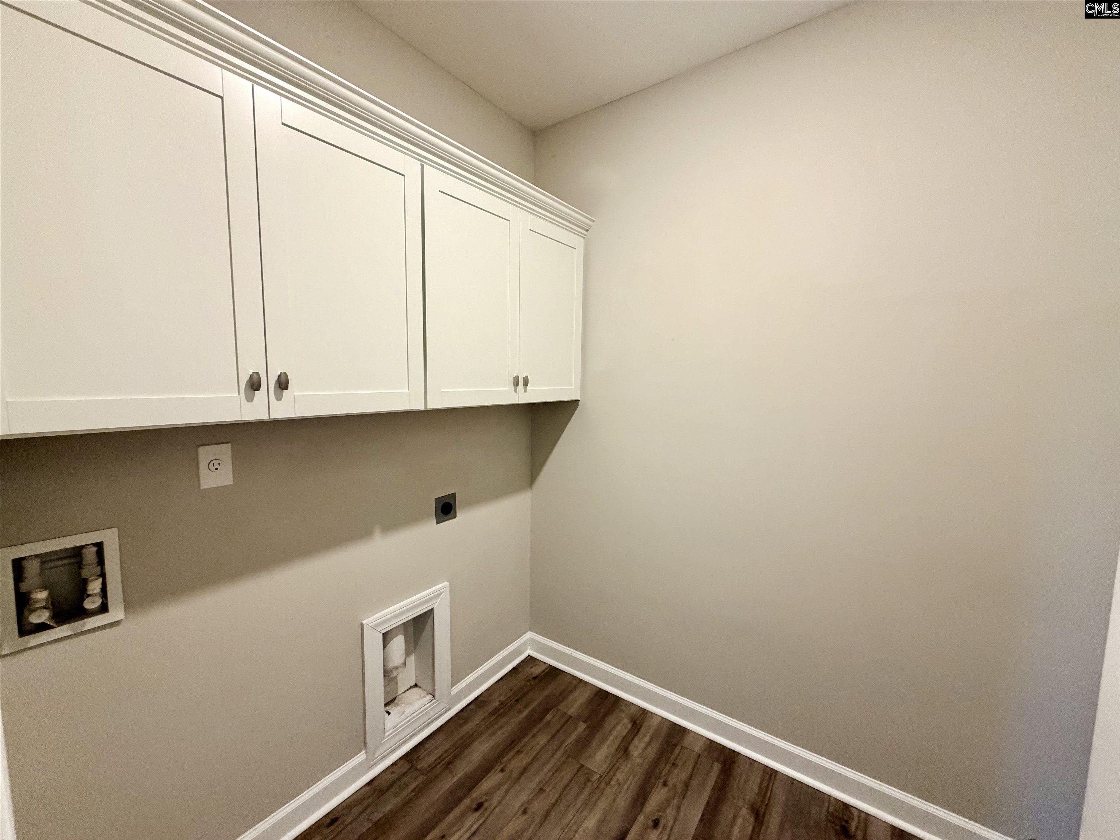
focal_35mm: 14
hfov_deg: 102.1
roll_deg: -0.7
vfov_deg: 85.7
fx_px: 453
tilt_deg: -6.1
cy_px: 420
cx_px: 560
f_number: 2.2
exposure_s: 1/60
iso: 320
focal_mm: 2.22
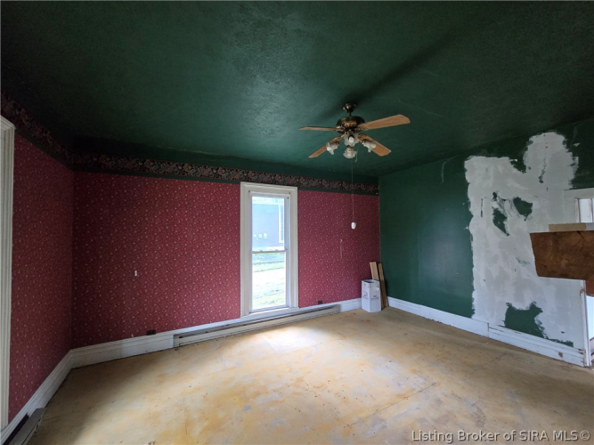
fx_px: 223
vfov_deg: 89.9
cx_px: 297
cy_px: 222
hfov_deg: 106.2
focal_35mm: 13
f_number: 2.2
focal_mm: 2.2
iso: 800
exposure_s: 1/60
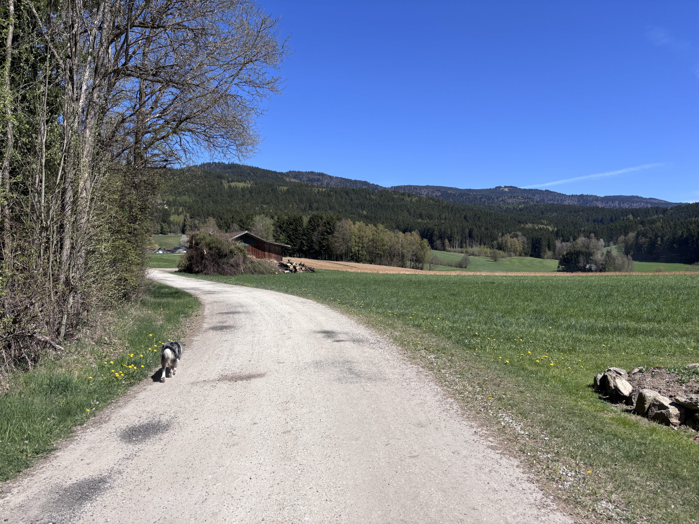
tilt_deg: -0.7
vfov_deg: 53.1
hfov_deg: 67.3
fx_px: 525
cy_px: 262
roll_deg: -1.5
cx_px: 350
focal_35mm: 26
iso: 50
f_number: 1.6
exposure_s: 1/3937
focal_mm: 5.96
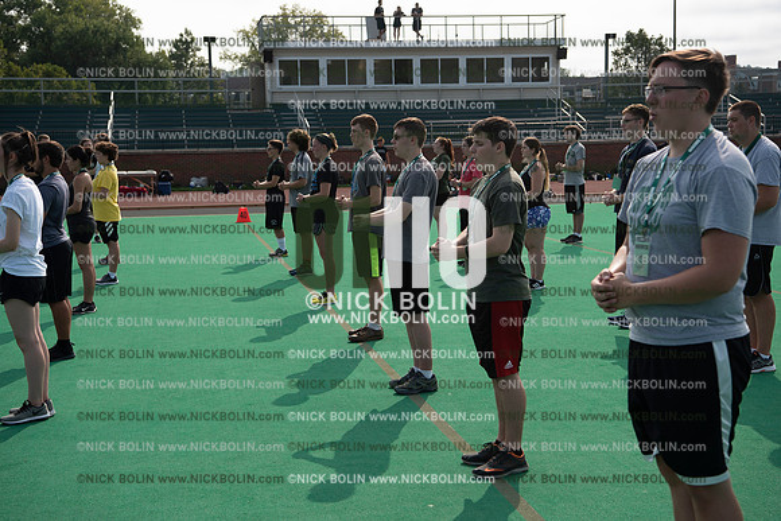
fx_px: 1193
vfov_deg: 24.6
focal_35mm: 55
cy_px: 260
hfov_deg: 36.2
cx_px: 390
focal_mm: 55
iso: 125
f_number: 5.6
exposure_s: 1/640
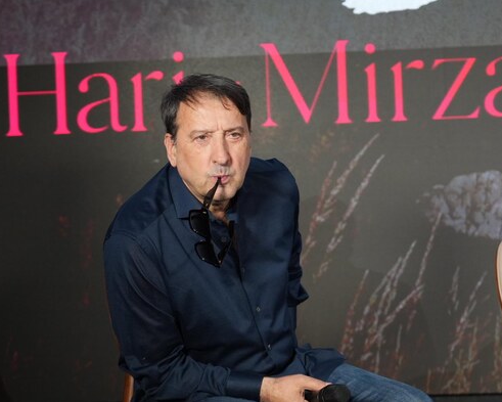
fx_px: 1768
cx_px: 215
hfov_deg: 16.2
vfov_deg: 13.0
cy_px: 202
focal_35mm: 119
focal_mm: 70
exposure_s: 1/500
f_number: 4
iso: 2000
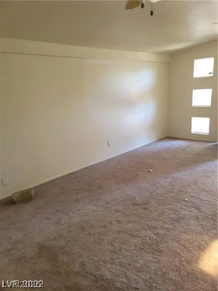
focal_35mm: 25
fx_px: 210
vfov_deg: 69.4
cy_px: 146
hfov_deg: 54.9
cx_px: 109
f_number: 1.8
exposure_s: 1/40
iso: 200
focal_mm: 7
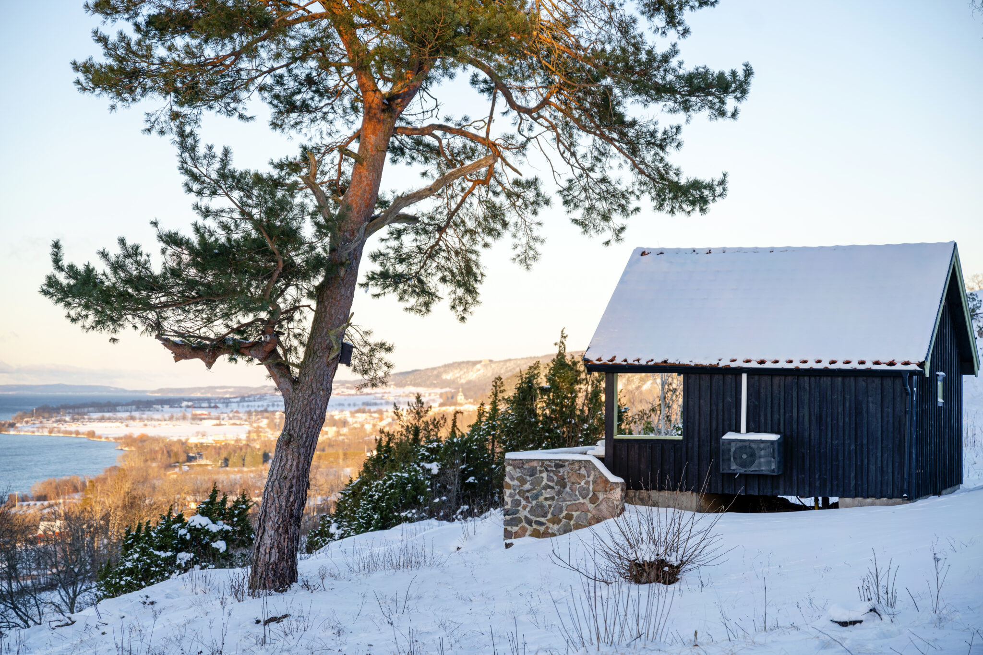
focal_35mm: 70
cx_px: 492
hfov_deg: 28.8
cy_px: 328
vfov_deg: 19.5
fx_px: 1911
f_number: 3.2
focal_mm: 70
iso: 80
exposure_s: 1/250
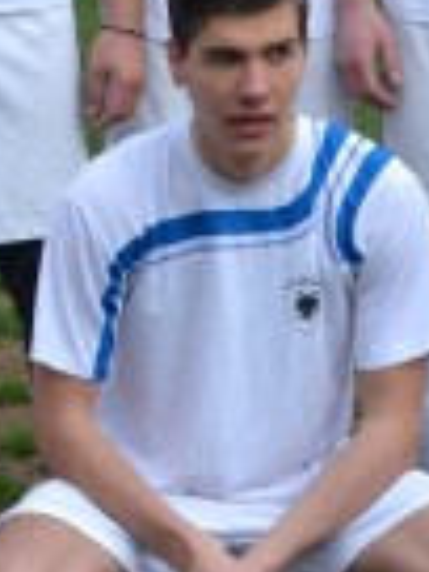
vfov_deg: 7.1
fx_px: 4610
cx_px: -294
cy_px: -13
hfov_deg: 5.3
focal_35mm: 279
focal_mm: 40
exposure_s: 1/1250
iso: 400
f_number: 5.6
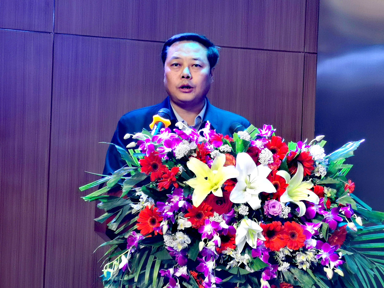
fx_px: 1520
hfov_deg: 14.4
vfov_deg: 10.8
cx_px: 192
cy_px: 144
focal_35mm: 137
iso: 100
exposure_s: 1/50
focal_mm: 7.48
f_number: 2.4
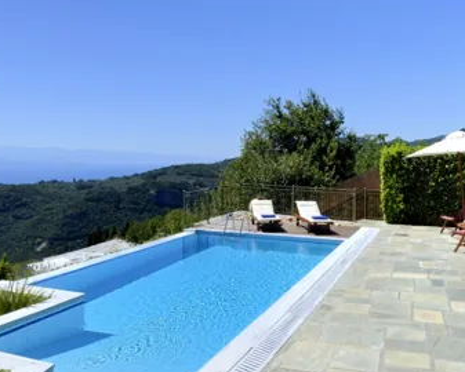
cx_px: 264
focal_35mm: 30
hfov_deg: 58.5
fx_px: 413
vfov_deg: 48.4
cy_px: 158
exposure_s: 1/250
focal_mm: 12
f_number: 13
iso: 200
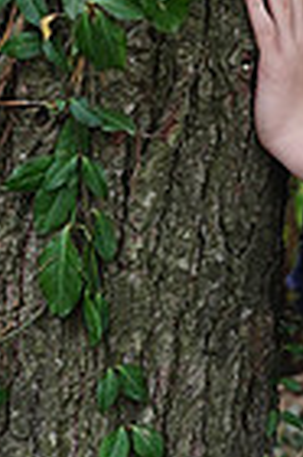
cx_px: 437
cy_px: -36
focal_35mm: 167
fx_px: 2113
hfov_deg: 8.1
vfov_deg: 12.1
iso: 500
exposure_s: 1/100
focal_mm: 52
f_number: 5.6
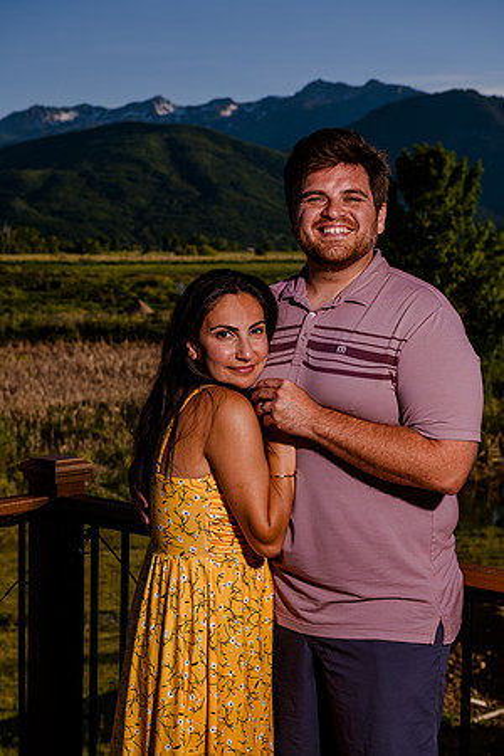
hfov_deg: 19.5
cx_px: 252
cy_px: 378
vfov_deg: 28.8
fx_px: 1470
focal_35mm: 70
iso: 100
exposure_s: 1/320
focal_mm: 70
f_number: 8
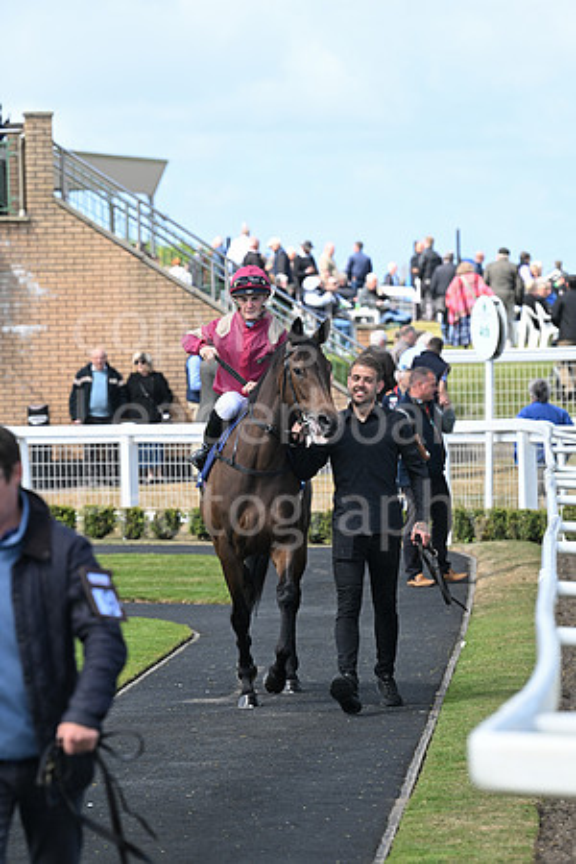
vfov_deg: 10.3
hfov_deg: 6.9
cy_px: 432
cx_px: 288
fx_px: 4800
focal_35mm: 200
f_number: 6.3
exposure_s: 1/640
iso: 400
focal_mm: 200
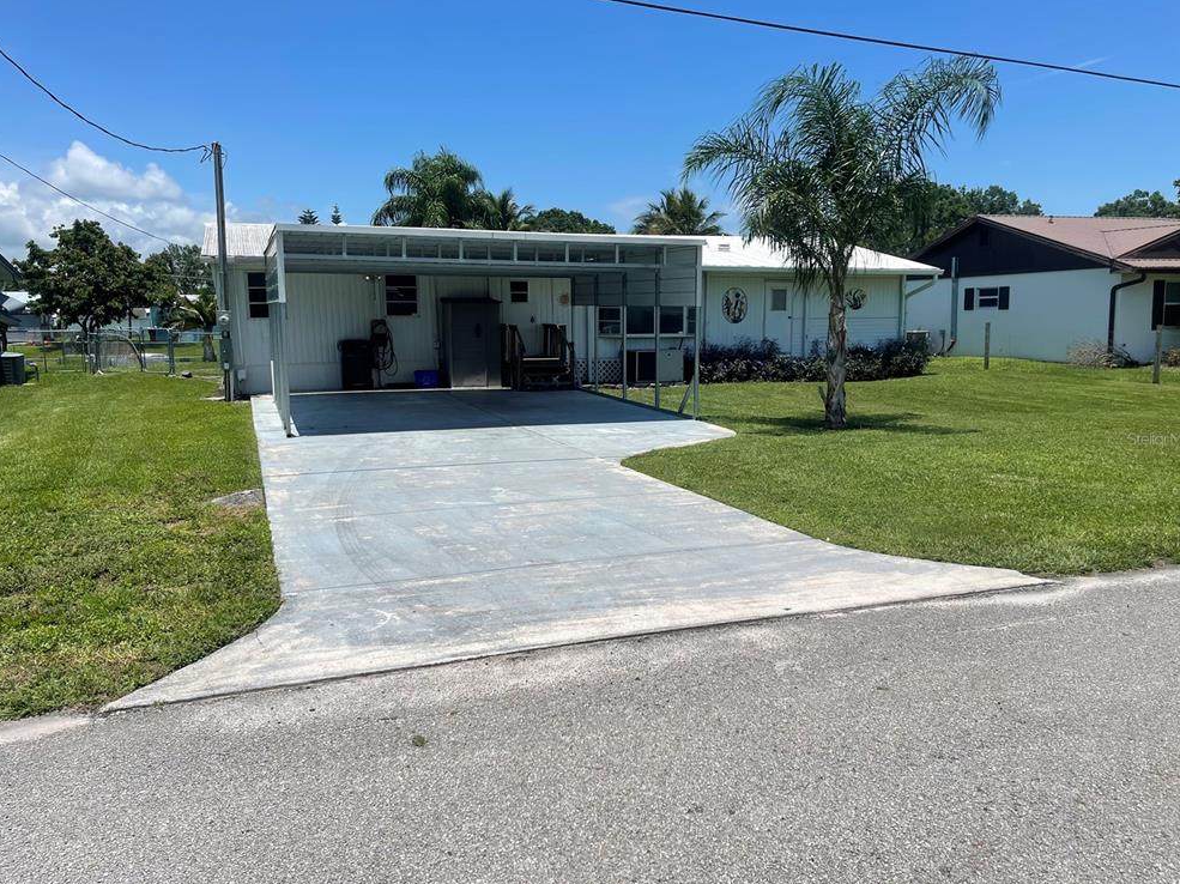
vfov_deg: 53.0
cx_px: 587
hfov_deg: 67.3
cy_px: 438
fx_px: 886
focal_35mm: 26
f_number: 1.6
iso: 32
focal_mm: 5.1
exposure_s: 1/5618
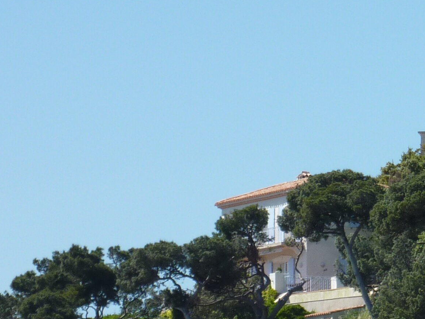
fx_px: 4260
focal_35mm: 347
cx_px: 662
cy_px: 398
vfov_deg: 4.3
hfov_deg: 5.6
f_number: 5
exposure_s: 1/500
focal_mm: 18.2
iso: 80
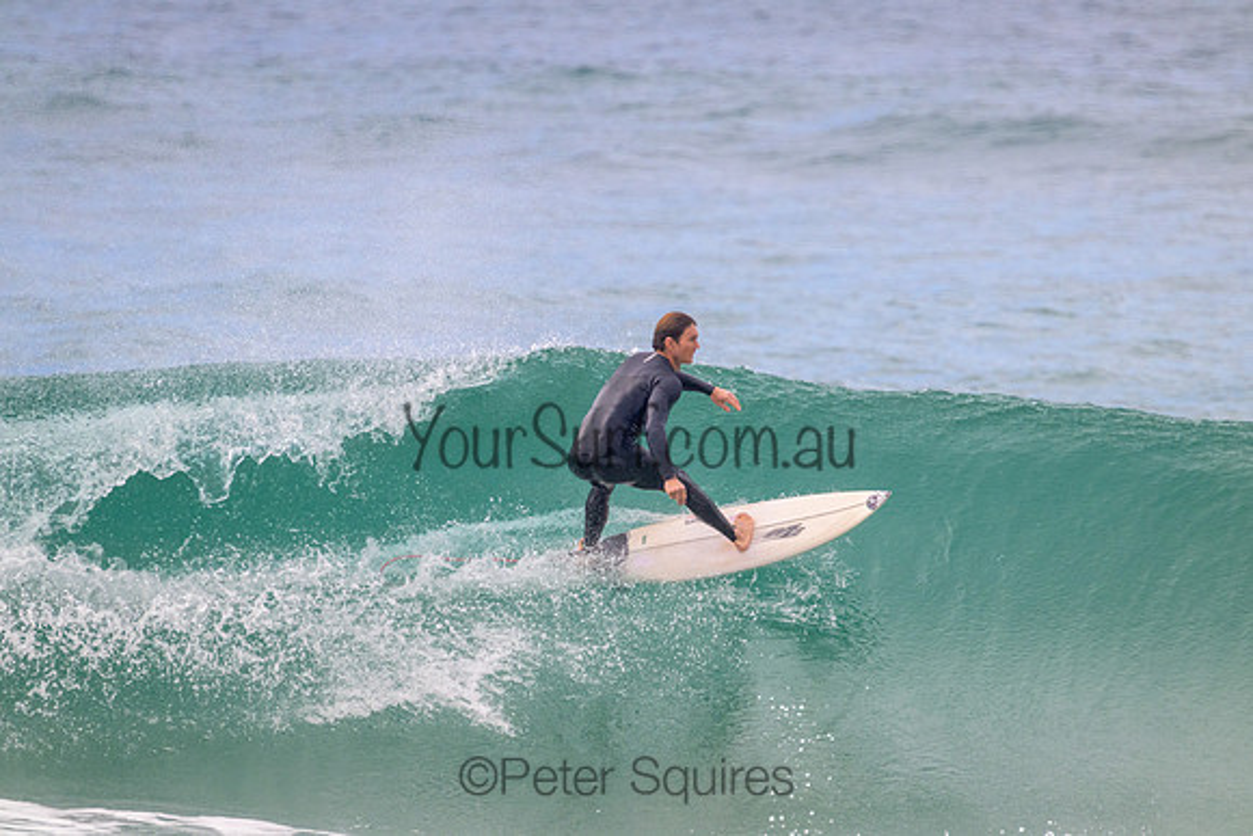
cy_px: 418
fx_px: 27850
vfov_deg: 1.7
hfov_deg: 2.6
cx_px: 626
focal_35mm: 800
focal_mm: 800
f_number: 11
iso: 1600
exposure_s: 1/2000
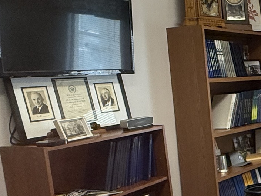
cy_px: 128
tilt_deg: -7.6
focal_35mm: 61
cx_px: 394
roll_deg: +2.6
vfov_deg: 23.9
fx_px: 460
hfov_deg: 24.5
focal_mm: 2.22
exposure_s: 1/120
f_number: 2.2
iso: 250
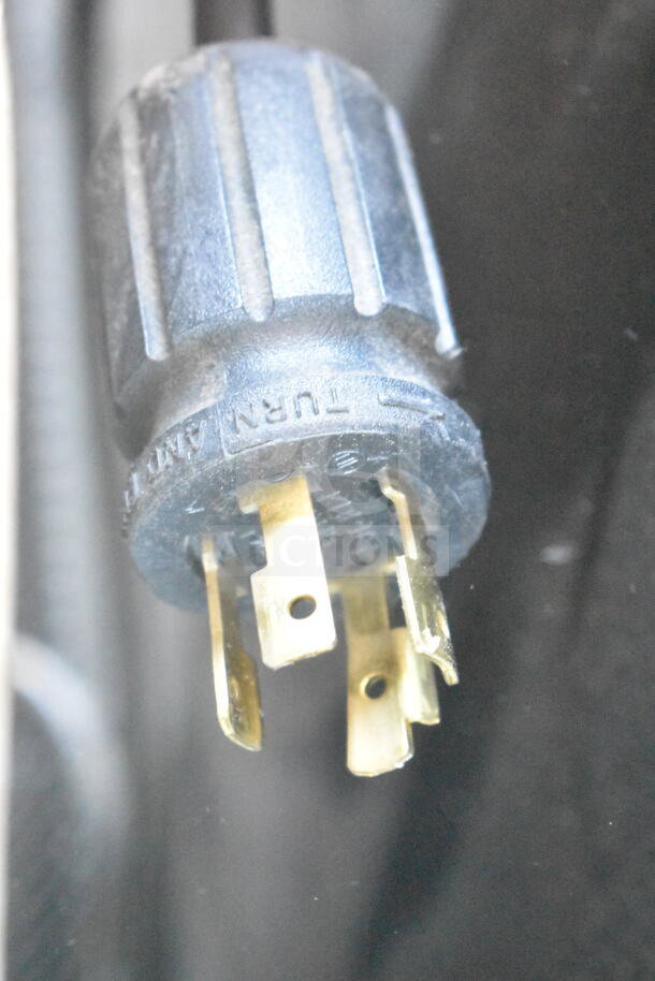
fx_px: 2250
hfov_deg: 16.6
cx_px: 328
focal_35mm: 82
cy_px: 490
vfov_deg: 24.6
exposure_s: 1/50
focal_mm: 55
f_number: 5.6
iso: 25600
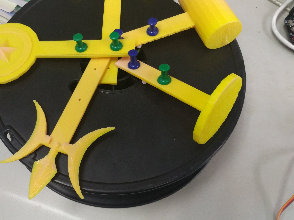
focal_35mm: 38
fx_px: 323
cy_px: 87
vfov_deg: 37.6
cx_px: 110
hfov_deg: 48.5
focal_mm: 4.73
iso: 400
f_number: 2.2
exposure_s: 1/25
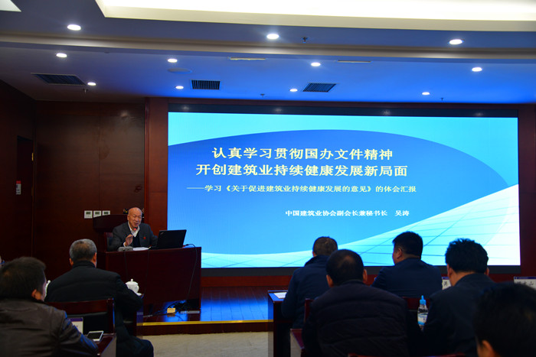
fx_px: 521
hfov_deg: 54.4
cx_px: 268
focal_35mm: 35
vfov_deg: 37.9
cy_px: 178
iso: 400
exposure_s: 1/80
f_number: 4.2
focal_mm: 35
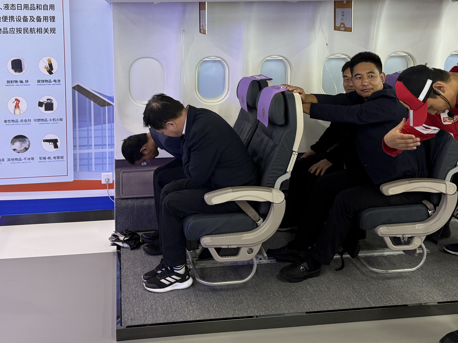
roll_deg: -0.1
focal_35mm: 41
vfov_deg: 34.1
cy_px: 70
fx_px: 542
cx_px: 192
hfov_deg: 45.6
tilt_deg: -6.4
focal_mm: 6.76
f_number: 1.78
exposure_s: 1/60
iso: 200
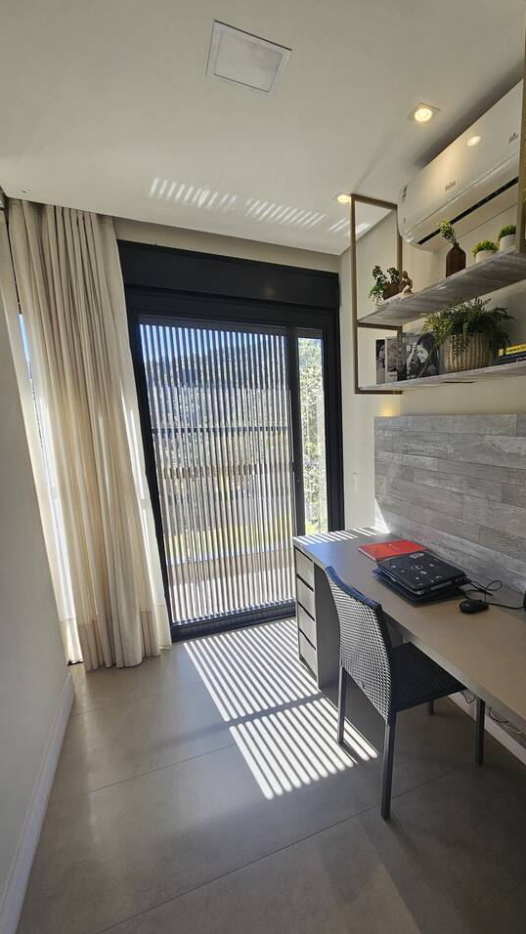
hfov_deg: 64.7
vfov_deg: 99.0
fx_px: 397
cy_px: 517
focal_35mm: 16
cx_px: 366
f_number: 2.2
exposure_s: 1/120
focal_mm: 2.2
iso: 50
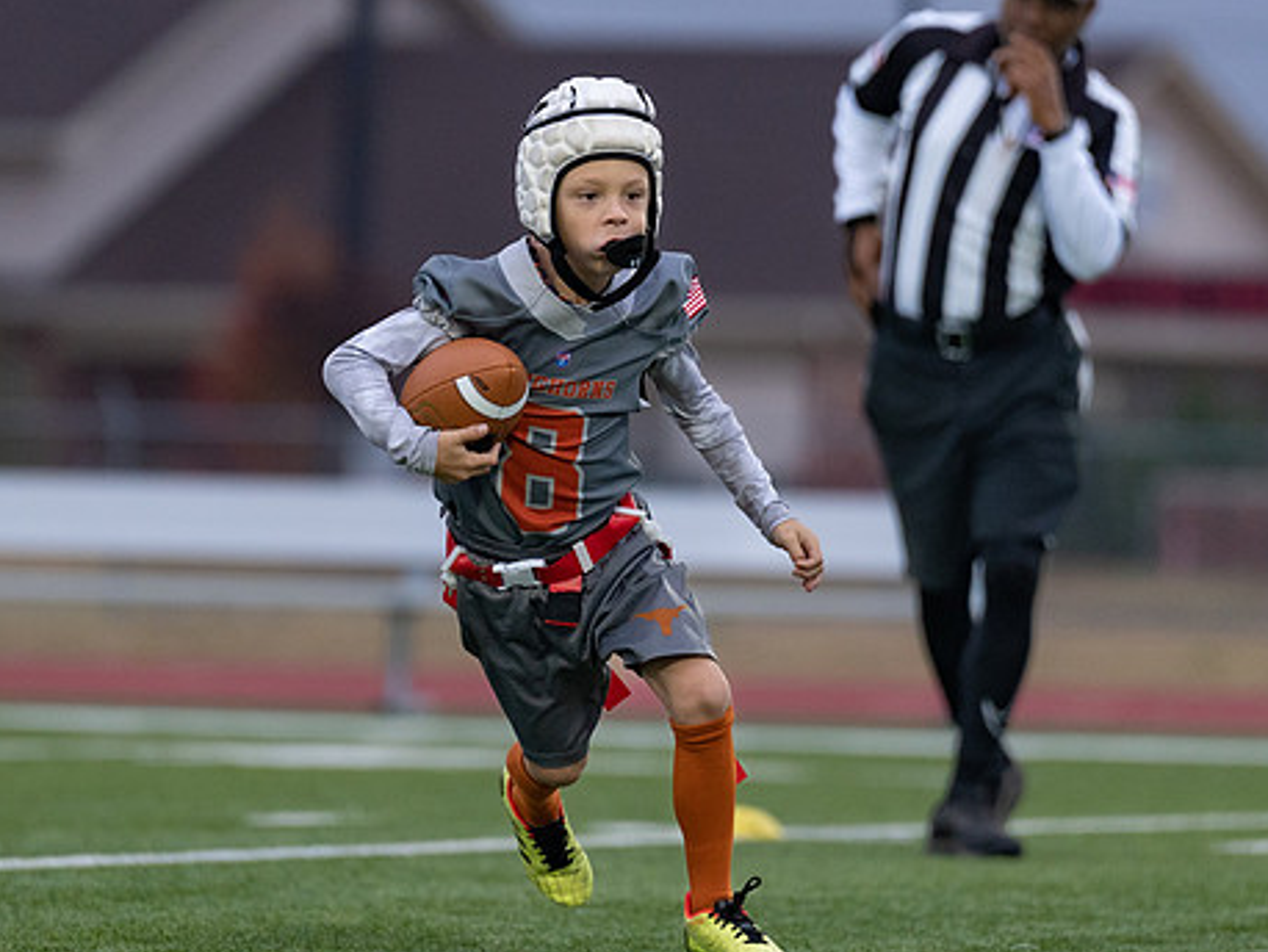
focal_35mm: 469
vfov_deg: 3.2
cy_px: 397
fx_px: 17189
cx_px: 481
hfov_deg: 4.2
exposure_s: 1/1000
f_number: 2.8
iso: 800
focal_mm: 200
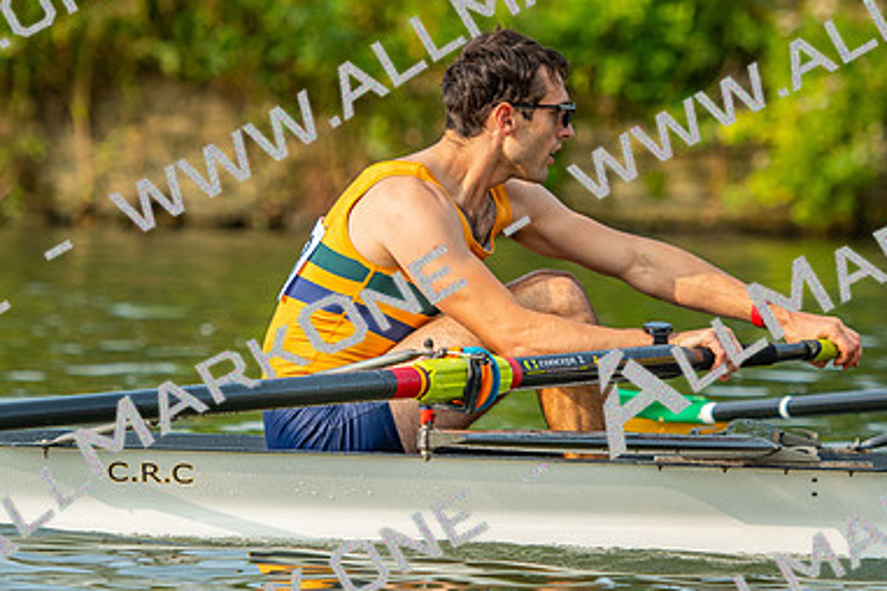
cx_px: 398
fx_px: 7588
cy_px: 238
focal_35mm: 308
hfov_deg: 6.7
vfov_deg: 4.5
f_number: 2.8
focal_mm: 135
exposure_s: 1/2500
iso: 250
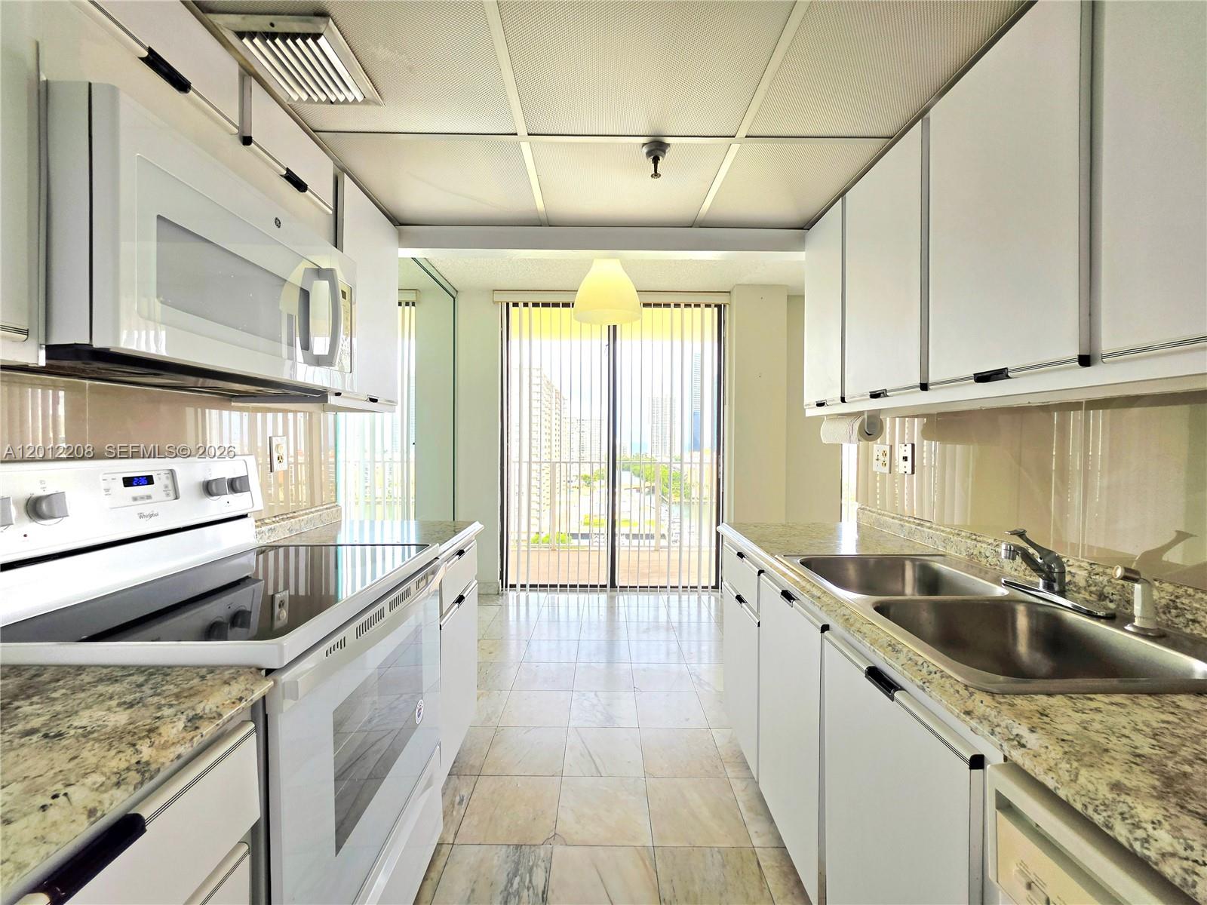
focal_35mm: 13
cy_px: 452
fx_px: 453
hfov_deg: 106.2
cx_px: 604
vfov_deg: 89.9
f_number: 1.9
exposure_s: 1/120
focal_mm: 2.2
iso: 16
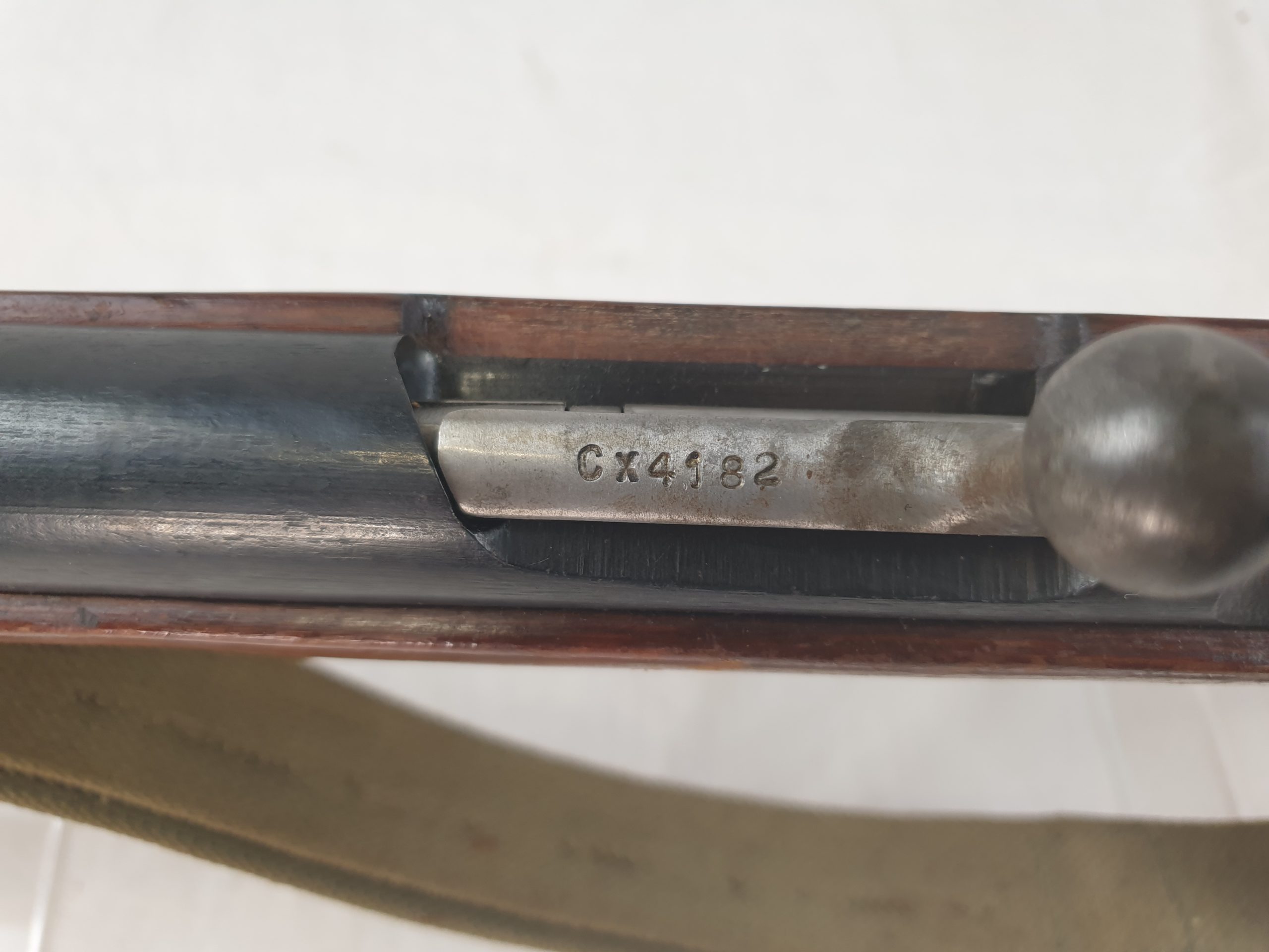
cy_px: 476
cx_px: 634
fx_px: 953
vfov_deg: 53.1
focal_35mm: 26
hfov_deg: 67.3
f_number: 1.5
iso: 80
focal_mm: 4.3
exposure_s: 1/100
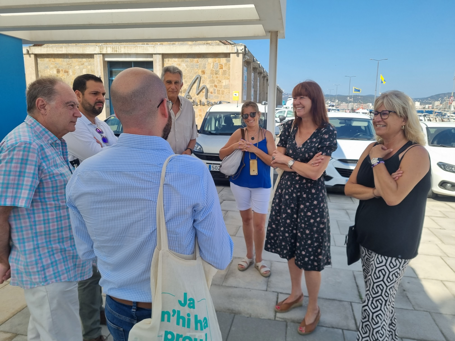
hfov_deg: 67.3
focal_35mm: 26
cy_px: 170
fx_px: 342
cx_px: 228
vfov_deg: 53.1
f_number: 1.8
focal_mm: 5.4
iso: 50
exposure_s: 1/1924
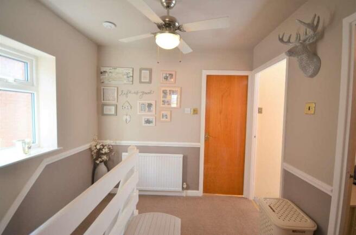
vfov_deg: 77.0
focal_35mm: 15
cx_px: 178
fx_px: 148
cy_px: 118
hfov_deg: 100.5
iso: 400
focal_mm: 10
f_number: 4.5
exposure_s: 1/80
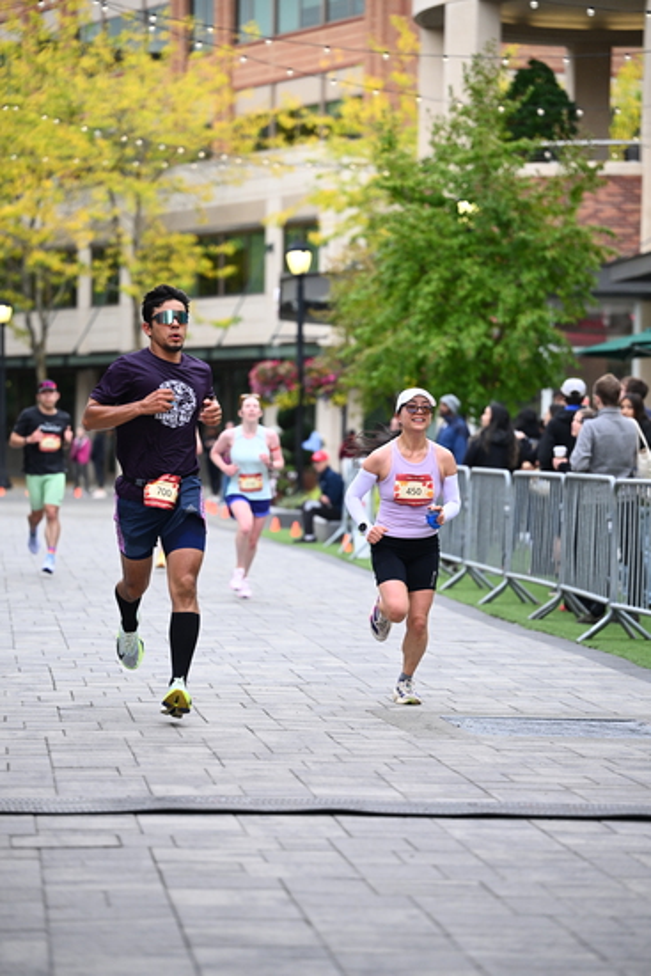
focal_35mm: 115
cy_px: 488
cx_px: 326
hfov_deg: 11.9
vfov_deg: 17.8
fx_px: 3117
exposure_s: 1/1600
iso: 1000
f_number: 2.8
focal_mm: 115
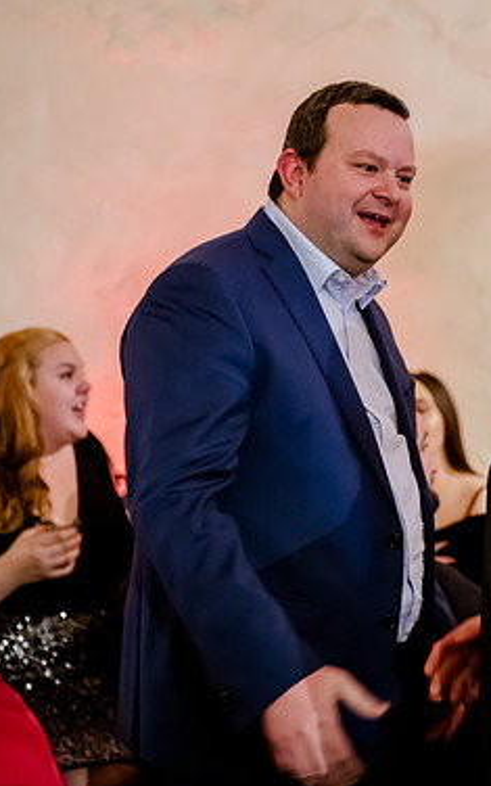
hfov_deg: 12.3
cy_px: 333
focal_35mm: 106
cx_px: 424
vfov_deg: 19.6
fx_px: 2269
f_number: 2.8
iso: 5000
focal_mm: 55
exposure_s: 1/100
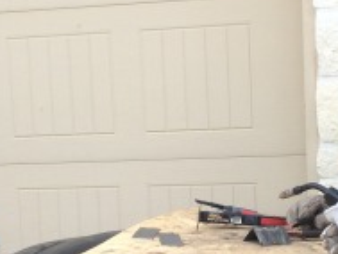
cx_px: 243
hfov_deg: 19.9
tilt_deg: -7.7
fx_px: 958
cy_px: 229
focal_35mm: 98
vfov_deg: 14.9
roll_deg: +2.7
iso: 32
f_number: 2.2
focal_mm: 4.15
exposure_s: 1/249
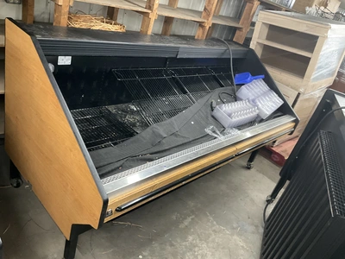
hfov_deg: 61.7
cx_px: 172
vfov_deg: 48.2
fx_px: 289
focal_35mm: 29
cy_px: 130
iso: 250
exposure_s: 1/40
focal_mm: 3
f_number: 1.8
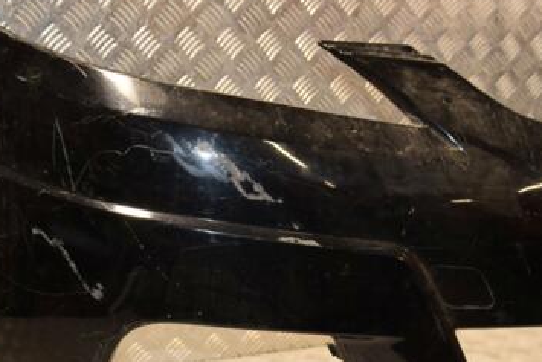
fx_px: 1145
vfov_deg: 17.9
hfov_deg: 26.6
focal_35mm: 76
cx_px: 290
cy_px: 258
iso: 800
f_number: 5
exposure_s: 1/160
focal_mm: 30
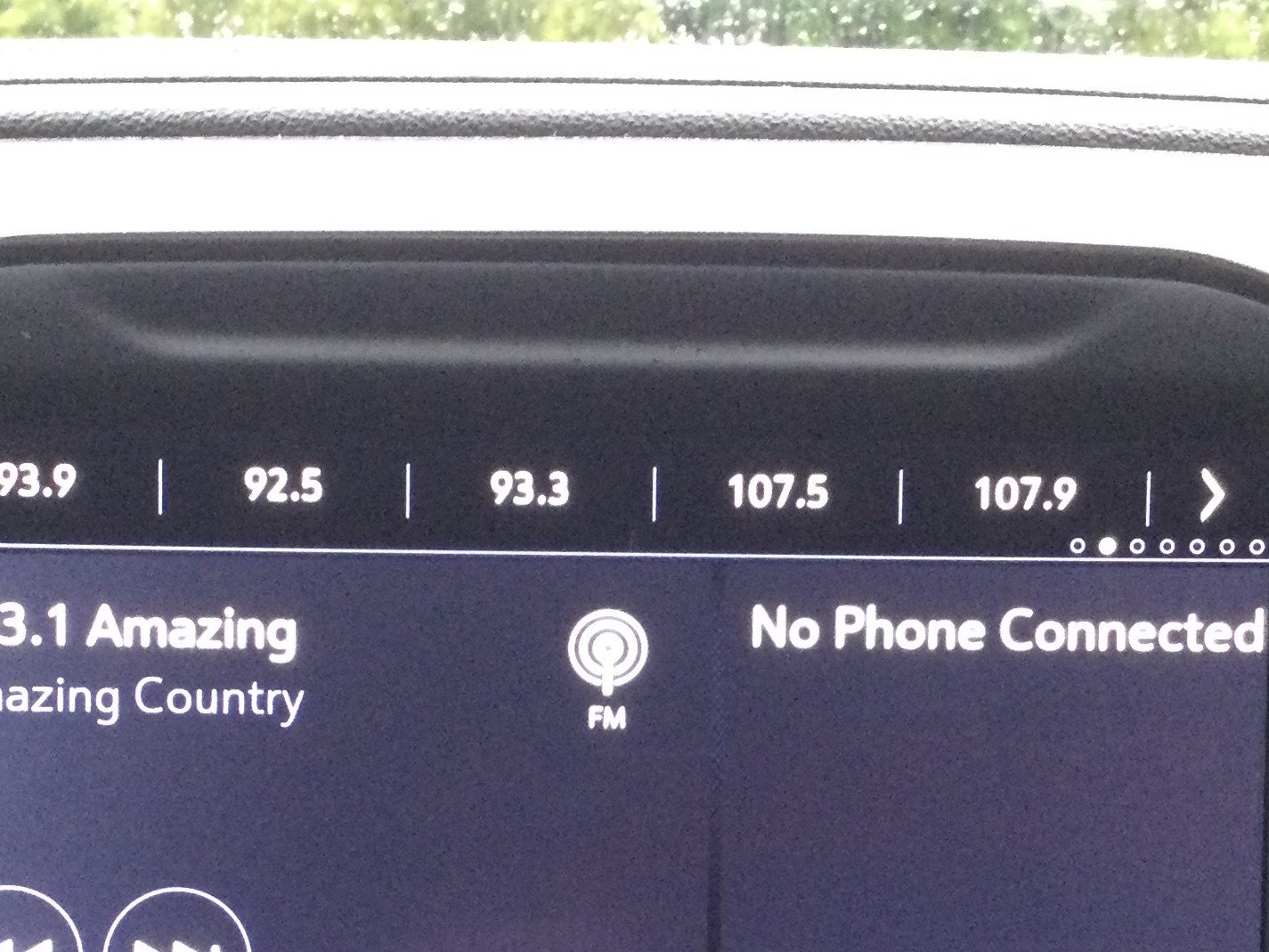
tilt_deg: -9.3
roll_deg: -2.2
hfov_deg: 27.4
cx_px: 577
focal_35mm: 71
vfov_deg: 20.3
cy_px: 884
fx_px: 2603
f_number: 2.4
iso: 125
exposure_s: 1/30
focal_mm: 3.3
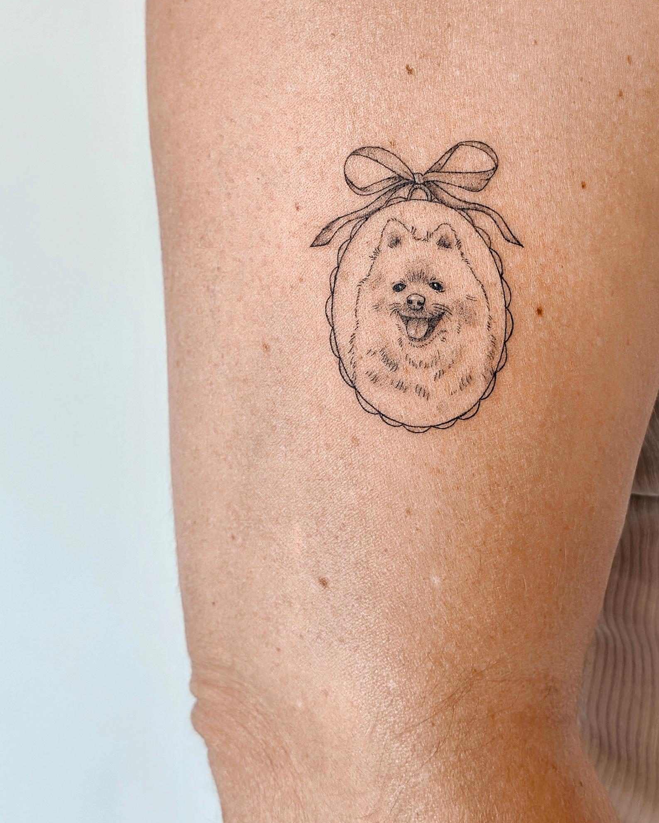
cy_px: 246
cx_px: 428
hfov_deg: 21.5
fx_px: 1731
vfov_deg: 26.5
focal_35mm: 71
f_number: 1.8
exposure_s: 1/270
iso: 80
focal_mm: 6.86
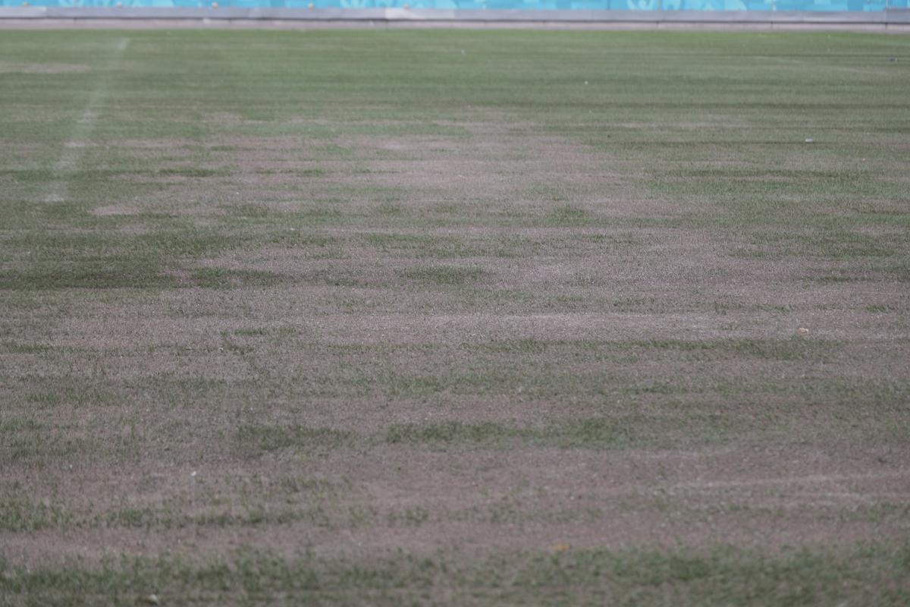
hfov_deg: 19.5
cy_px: 304
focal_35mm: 105
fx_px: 2654
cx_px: 455
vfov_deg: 13.0
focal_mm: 105
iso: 640
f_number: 4
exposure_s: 1/1000
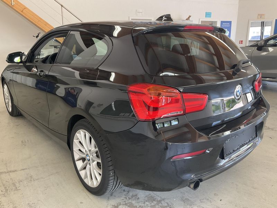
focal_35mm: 29
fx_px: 232
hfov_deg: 61.7
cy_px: 104
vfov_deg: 48.2
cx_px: 138
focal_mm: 3
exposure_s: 1/60
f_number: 1.8
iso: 100
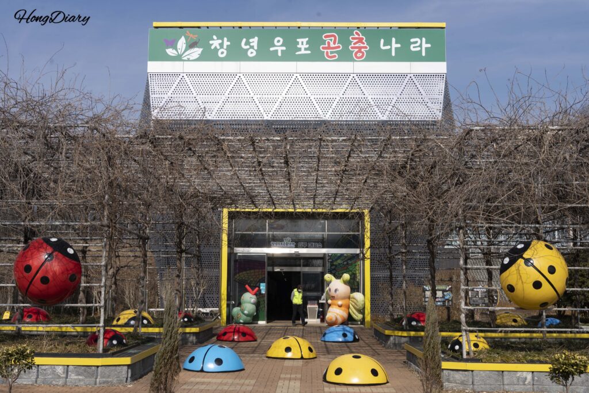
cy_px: 196
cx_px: 294
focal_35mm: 46
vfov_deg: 29.3
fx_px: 753
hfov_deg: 42.7
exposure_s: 1/200
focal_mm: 46
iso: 100
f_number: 11
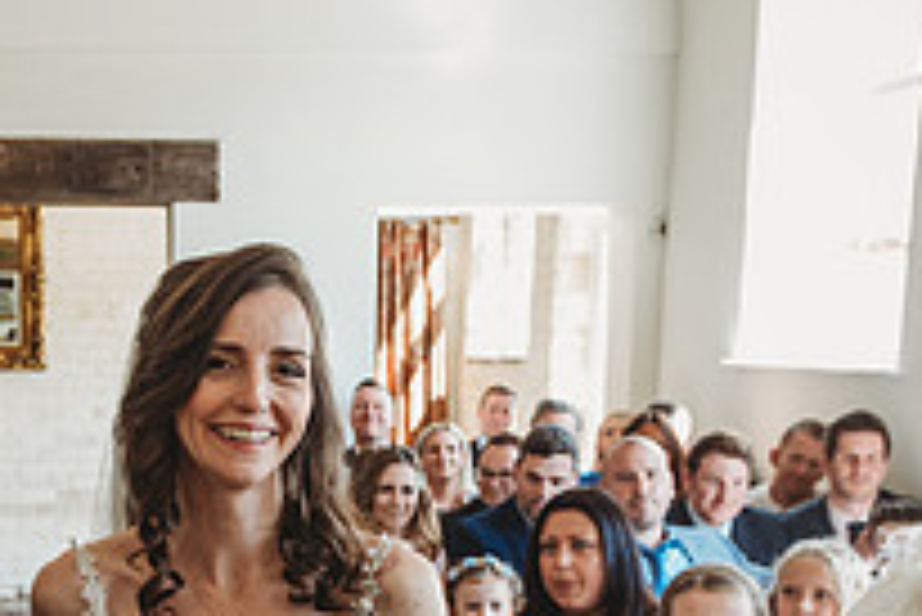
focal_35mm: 68
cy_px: 569
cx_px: 184
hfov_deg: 29.0
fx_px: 1743
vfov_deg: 19.6
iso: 800
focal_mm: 24
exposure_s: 1/125
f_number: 4
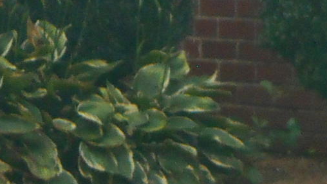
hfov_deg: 3.0
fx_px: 6253
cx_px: 364
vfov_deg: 1.7
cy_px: -416
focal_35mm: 721
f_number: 6
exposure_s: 1/250
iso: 220
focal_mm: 20.1
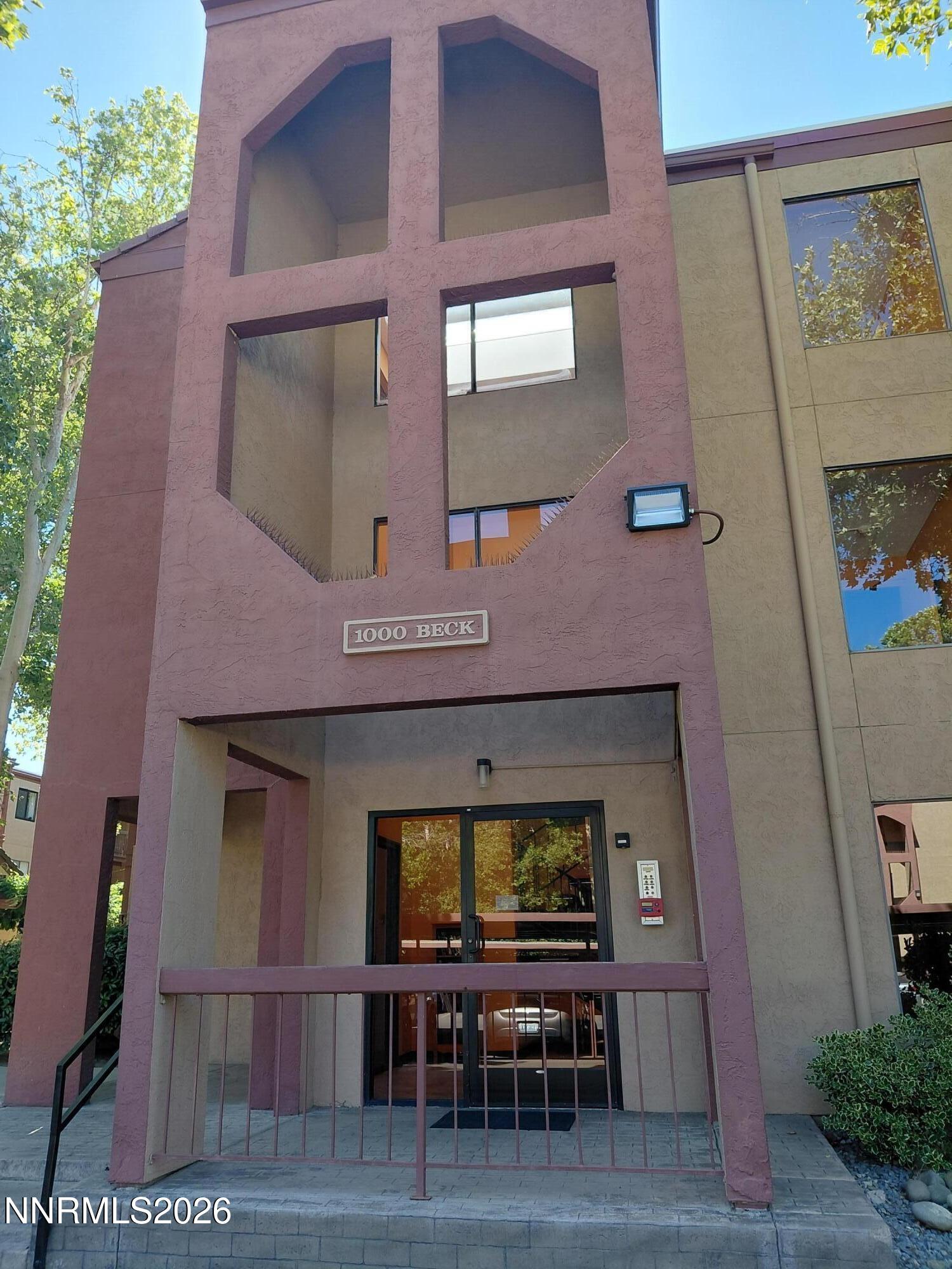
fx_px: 917
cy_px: 634
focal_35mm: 25
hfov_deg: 54.9
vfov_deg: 69.4
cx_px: 476
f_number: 1.8
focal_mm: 4.69
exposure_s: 1/235
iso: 50
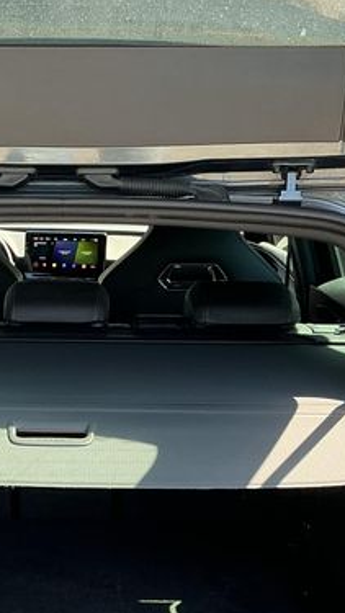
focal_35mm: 65
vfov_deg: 31.5
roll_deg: -1.7
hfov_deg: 18.2
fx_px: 1057
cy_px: 487
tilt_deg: -18.4
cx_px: 26
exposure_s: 1/133
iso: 32
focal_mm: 3
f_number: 1.8
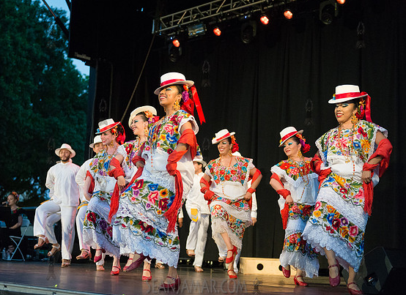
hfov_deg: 32.0
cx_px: 186
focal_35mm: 61
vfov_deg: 23.6
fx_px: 708
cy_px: 150
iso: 4000
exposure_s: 1/1000
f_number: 2.8
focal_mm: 55
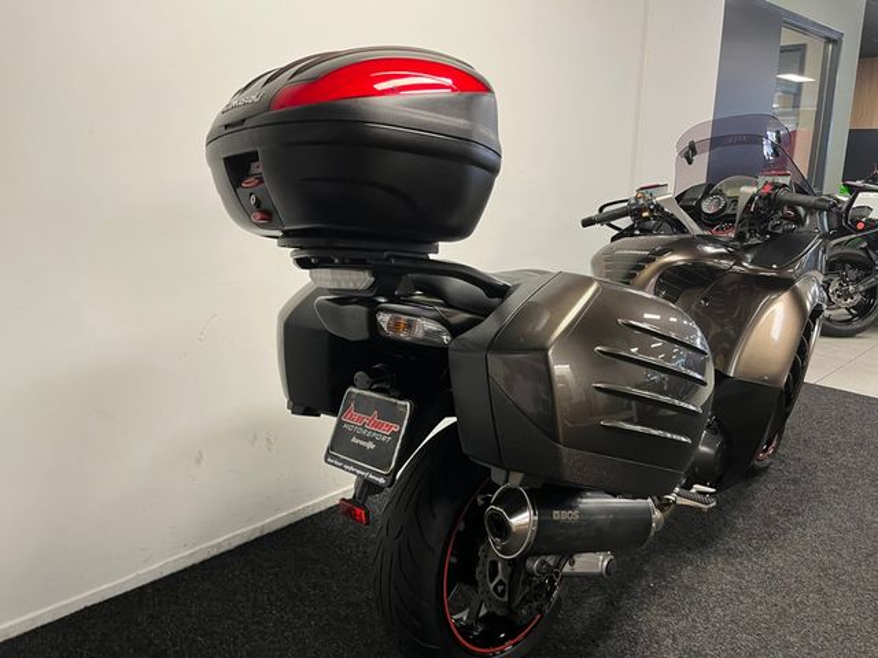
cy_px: 329
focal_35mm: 26
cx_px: 439
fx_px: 659
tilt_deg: -14.8
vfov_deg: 53.1
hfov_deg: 67.3
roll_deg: +1.1
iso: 125
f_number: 1.6
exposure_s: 1/50
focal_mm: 5.1
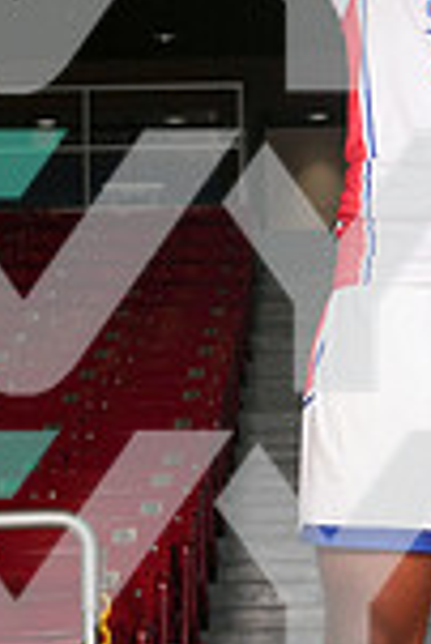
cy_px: 264
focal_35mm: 149
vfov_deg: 13.8
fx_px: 2669
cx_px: 440
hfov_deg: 9.2
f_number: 8
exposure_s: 1/200
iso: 400
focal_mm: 50
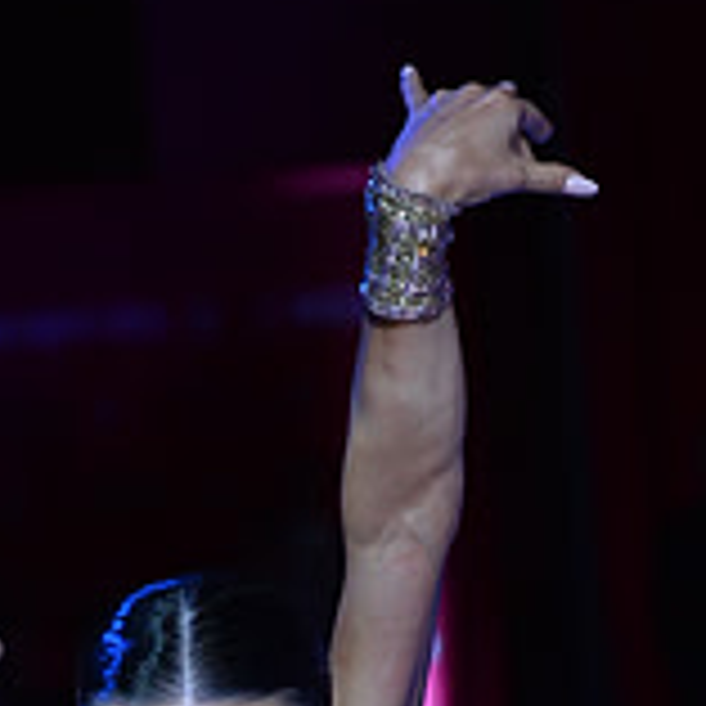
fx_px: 7615
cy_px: 1129
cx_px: 169
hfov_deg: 5.3
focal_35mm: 330
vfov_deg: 5.3
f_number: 5
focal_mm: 105
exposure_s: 1/250
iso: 2000
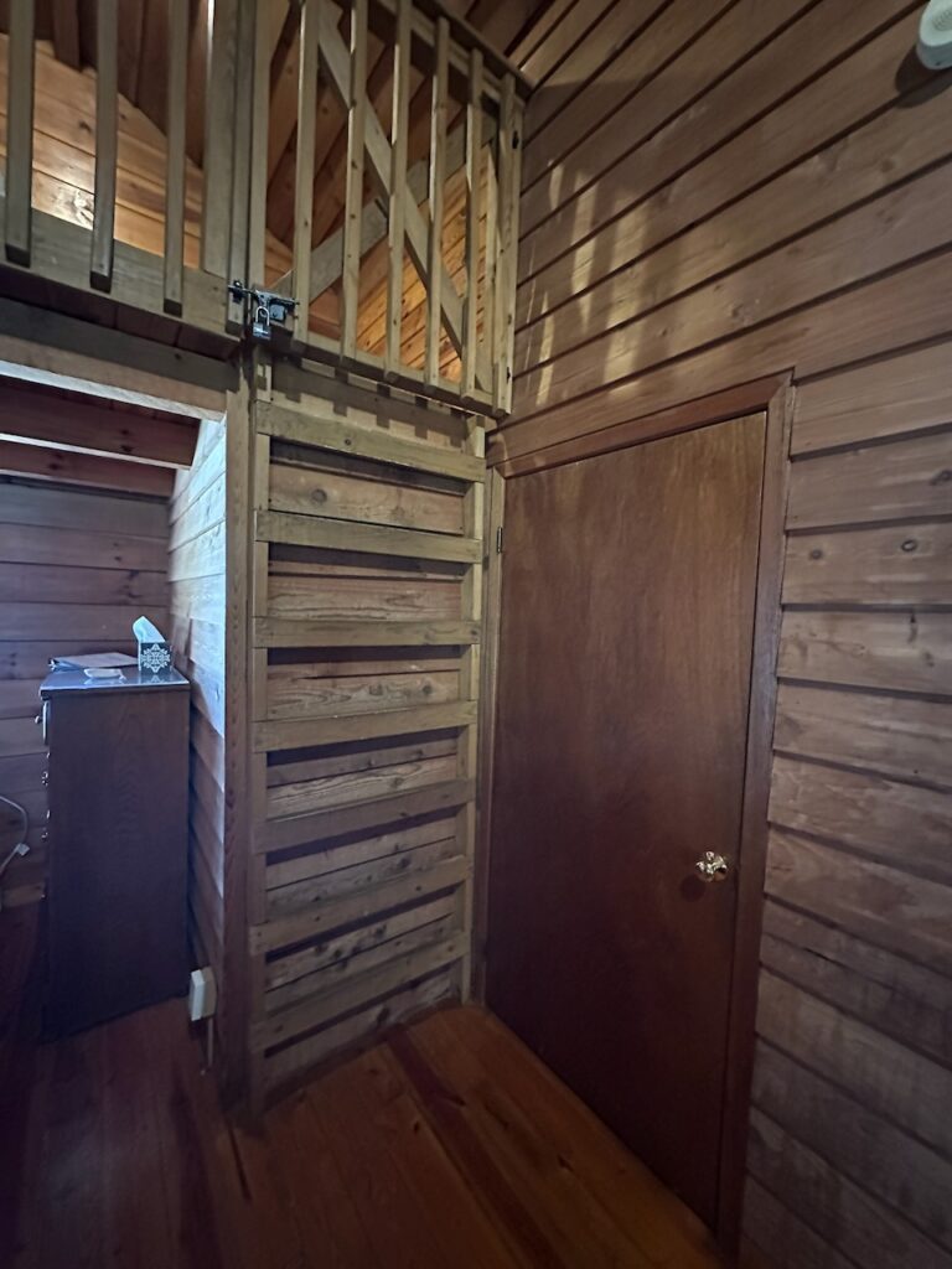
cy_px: 634
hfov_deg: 85.7
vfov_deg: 102.1
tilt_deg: -1.6
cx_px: 476
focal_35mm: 14
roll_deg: -3.0
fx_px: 513
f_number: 2.2
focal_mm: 2.22
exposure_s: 1/30
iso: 1600
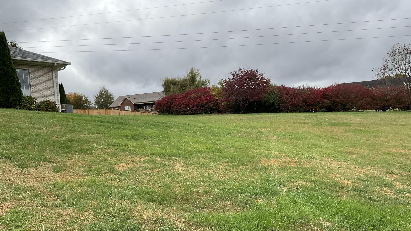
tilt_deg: -2.6
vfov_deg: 36.3
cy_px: 151
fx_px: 349
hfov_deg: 61.0
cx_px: 207
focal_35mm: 32
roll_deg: -0.6
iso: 25
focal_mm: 3
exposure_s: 1/997
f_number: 1.8
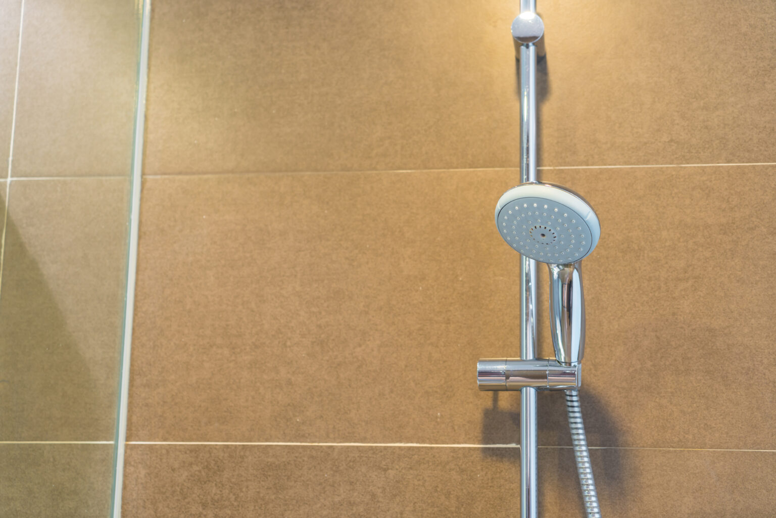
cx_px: 388
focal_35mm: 63
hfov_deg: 31.9
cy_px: 259
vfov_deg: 21.6
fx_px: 1358
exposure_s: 1/1.67
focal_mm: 63
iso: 100
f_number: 4
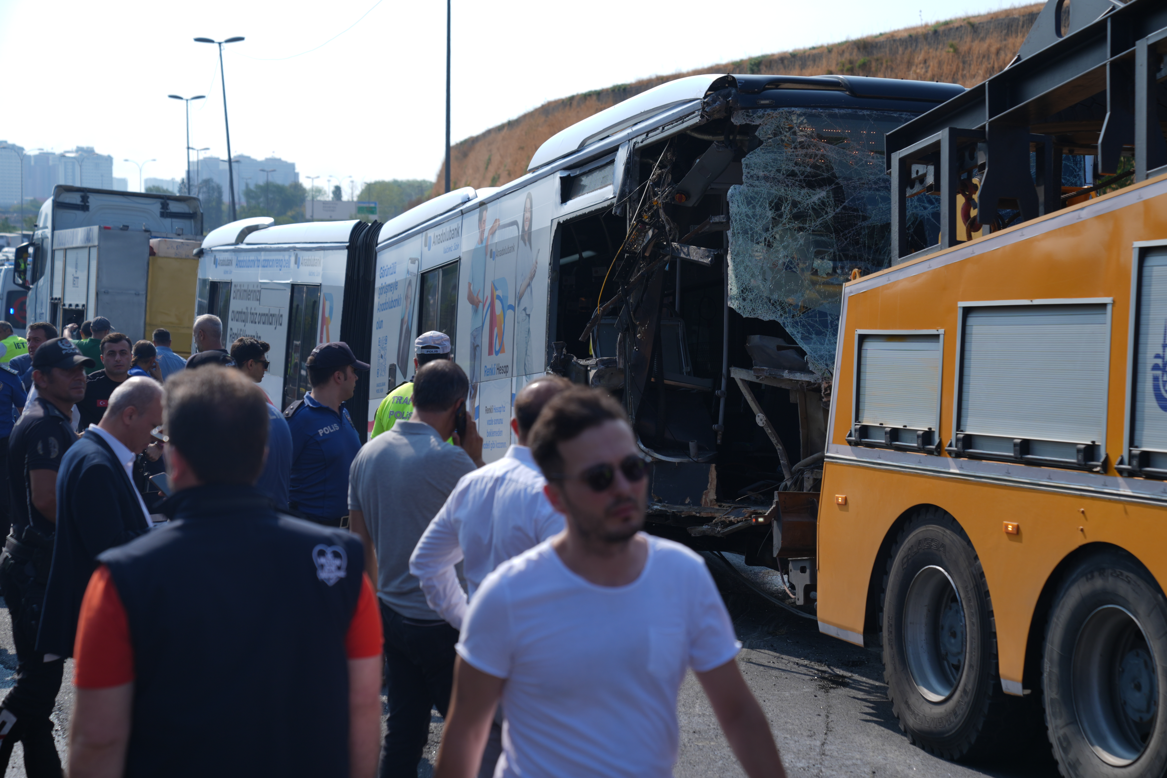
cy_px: 389
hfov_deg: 28.8
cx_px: 584
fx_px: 2269
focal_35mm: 70
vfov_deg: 19.5
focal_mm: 70
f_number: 4
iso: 125
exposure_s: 1/1600
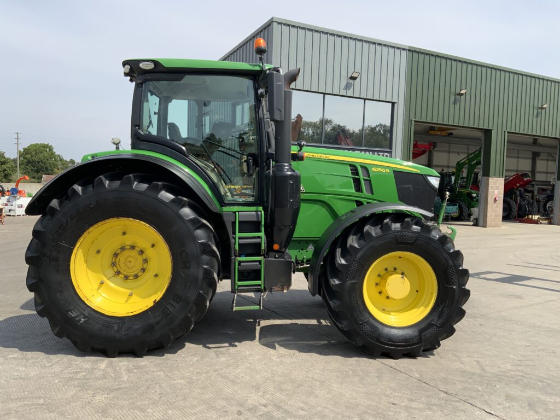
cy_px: 210
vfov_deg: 48.2
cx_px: 280
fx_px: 469
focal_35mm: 29
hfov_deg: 61.7
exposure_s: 1/1626
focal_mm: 3
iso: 16
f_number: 1.8
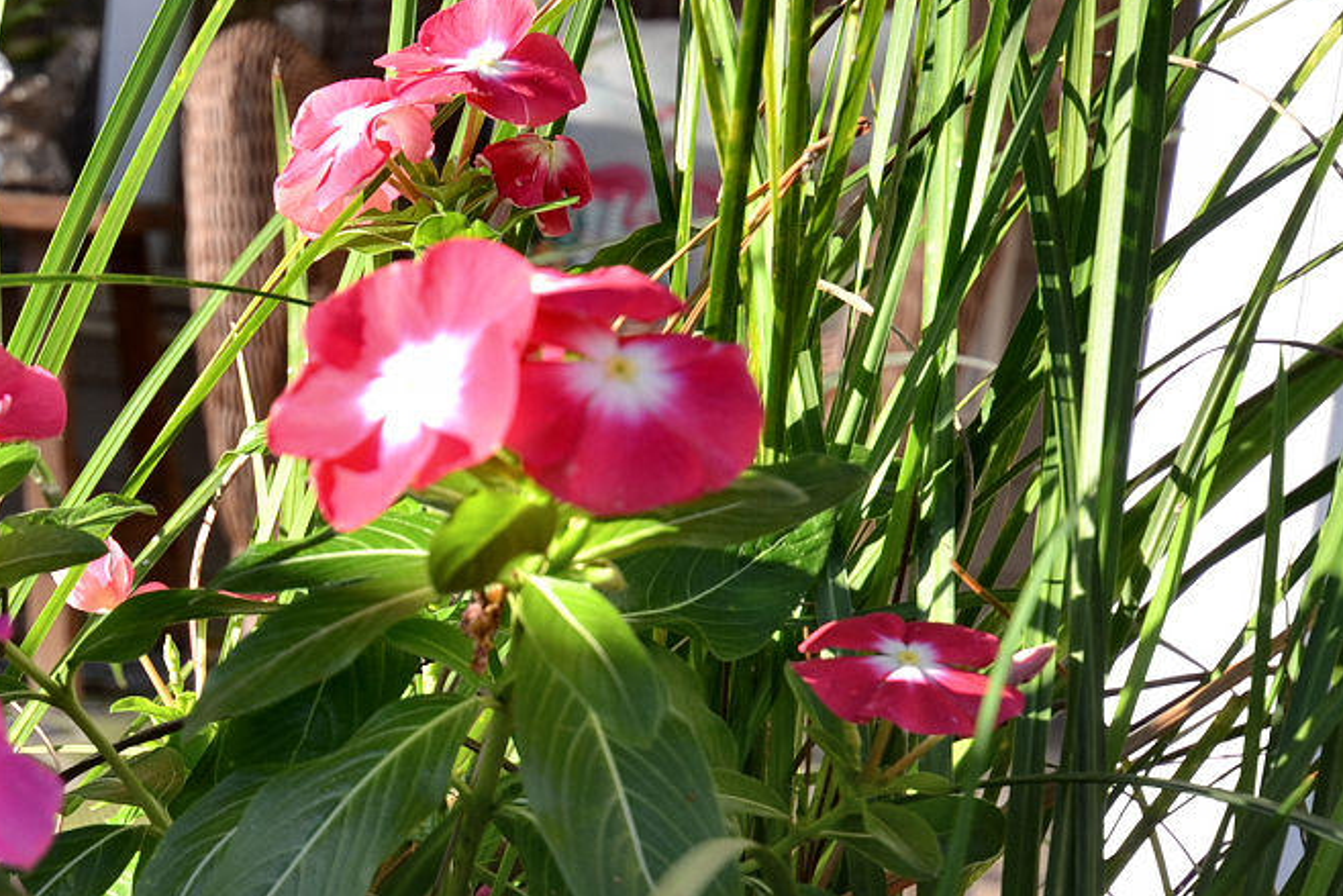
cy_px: 492
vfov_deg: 21.6
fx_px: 2351
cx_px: 186
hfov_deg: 30.7
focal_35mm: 63
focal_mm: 24
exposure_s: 1/60
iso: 125
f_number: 5.6
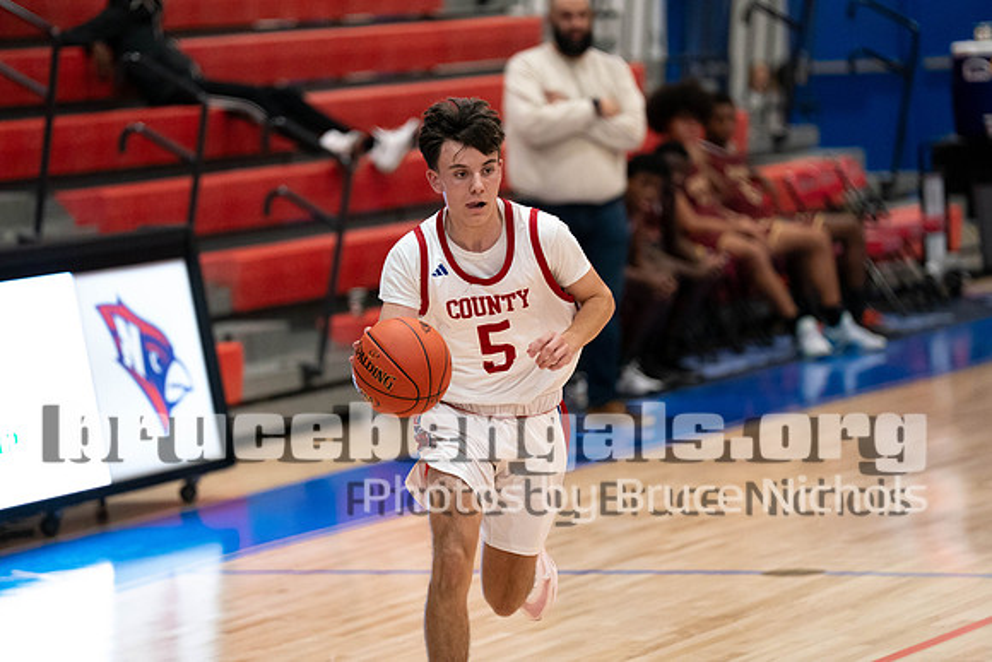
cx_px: 496
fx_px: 5959
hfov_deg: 9.5
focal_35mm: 216
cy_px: 304
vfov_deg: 6.4
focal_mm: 200
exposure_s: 1/1000
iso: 5000
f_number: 2.8
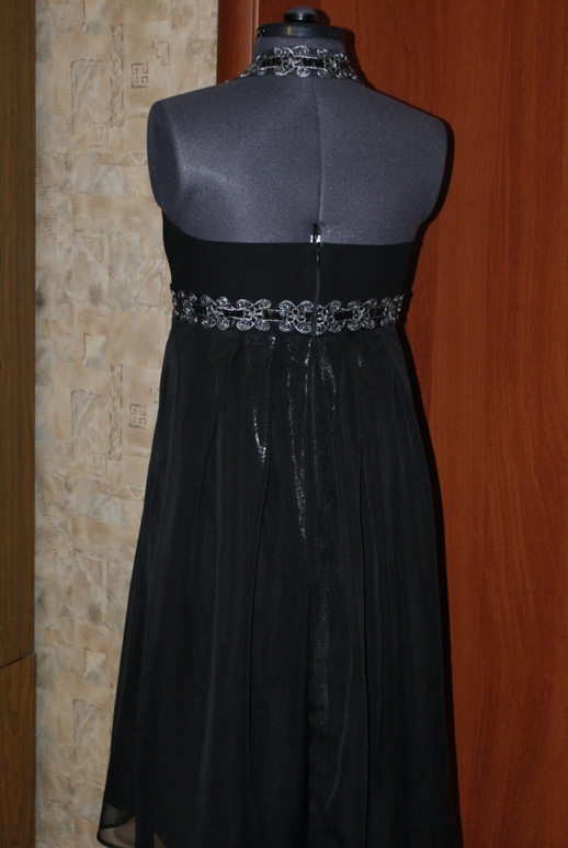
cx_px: 284
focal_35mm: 68
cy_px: 424
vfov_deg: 29.8
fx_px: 1593
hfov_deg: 20.2
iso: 400
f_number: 5.6
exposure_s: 1/60
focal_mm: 45
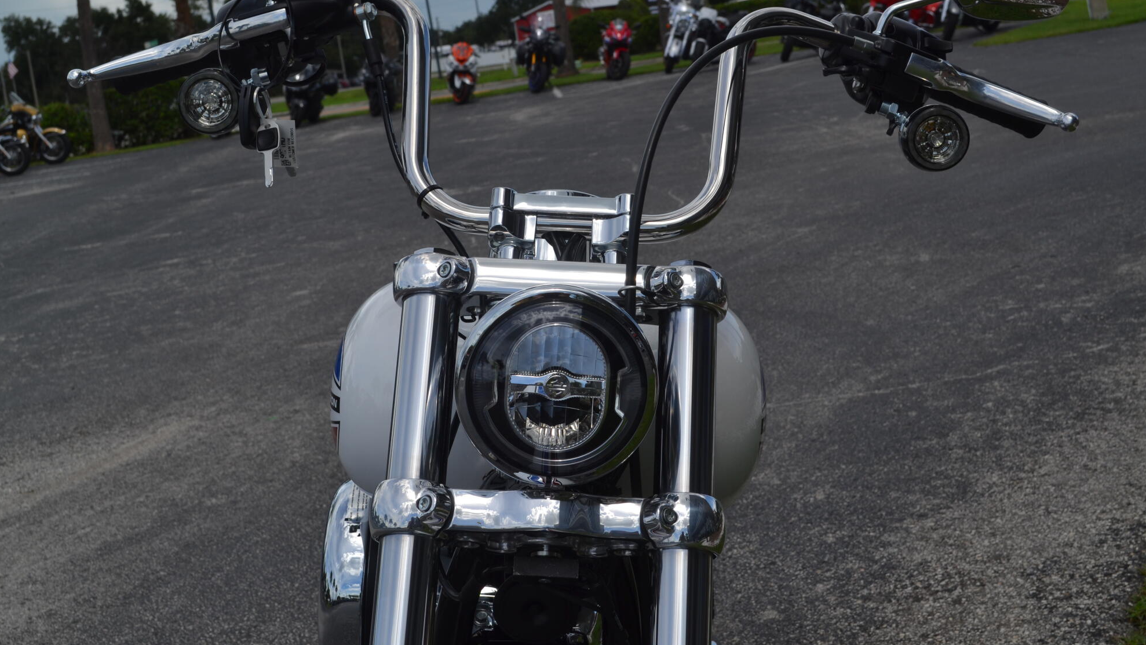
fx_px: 1641
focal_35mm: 54
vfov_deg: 22.2
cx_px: 574
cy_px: 269
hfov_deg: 38.5
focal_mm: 34
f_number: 9
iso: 100
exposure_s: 1/320
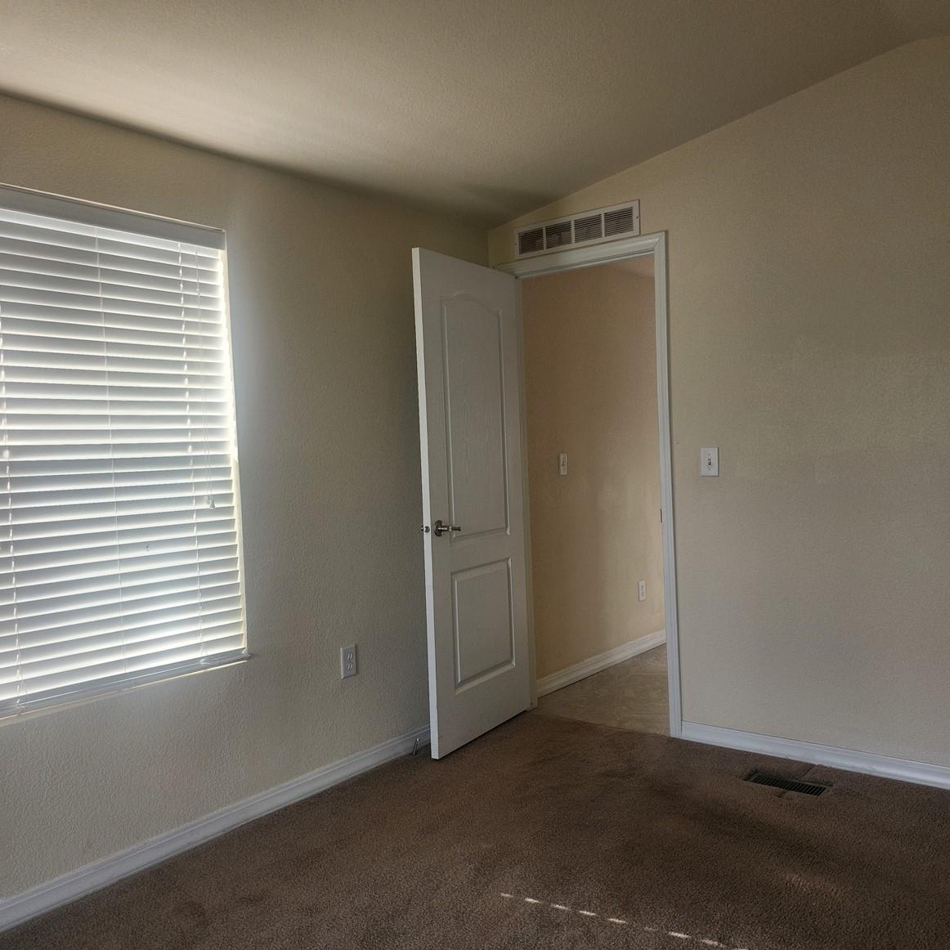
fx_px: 869
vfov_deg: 57.3
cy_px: 471
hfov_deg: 57.2
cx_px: 510
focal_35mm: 28
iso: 80
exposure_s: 1/120
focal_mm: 6.4
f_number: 1.8
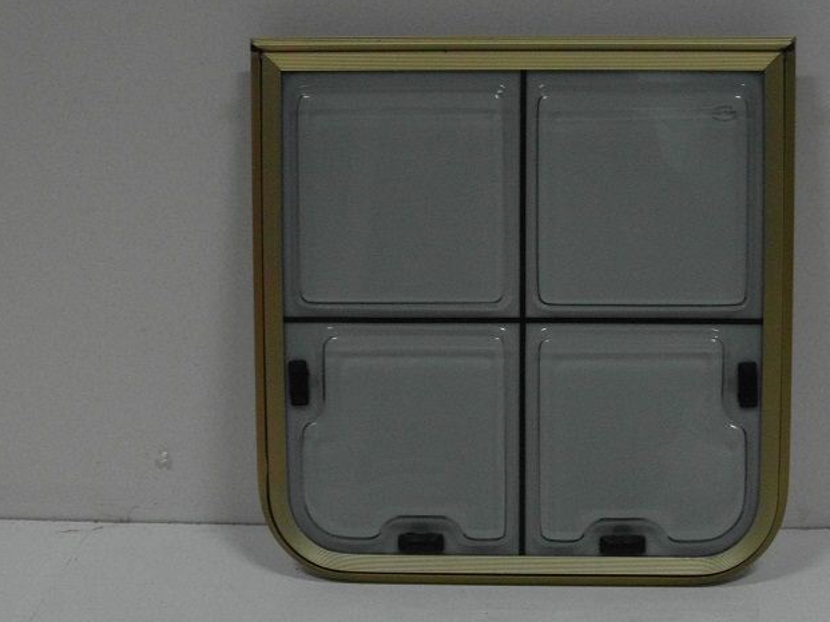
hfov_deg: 33.6
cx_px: 531
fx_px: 1367
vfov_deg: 25.7
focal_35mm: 57
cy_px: 296
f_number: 3.8
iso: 400
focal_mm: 6.8
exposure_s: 1/30
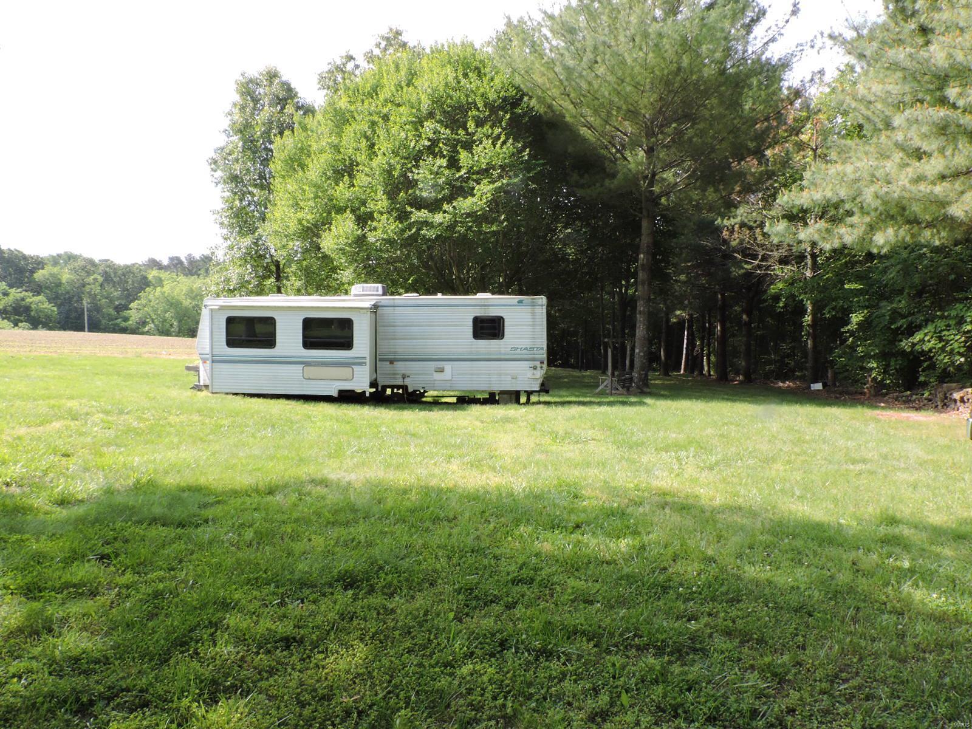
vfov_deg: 56.8
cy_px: 364
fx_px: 674
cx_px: 486
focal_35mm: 24
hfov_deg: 71.6
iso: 100
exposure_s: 1/50
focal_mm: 4.3
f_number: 8.3
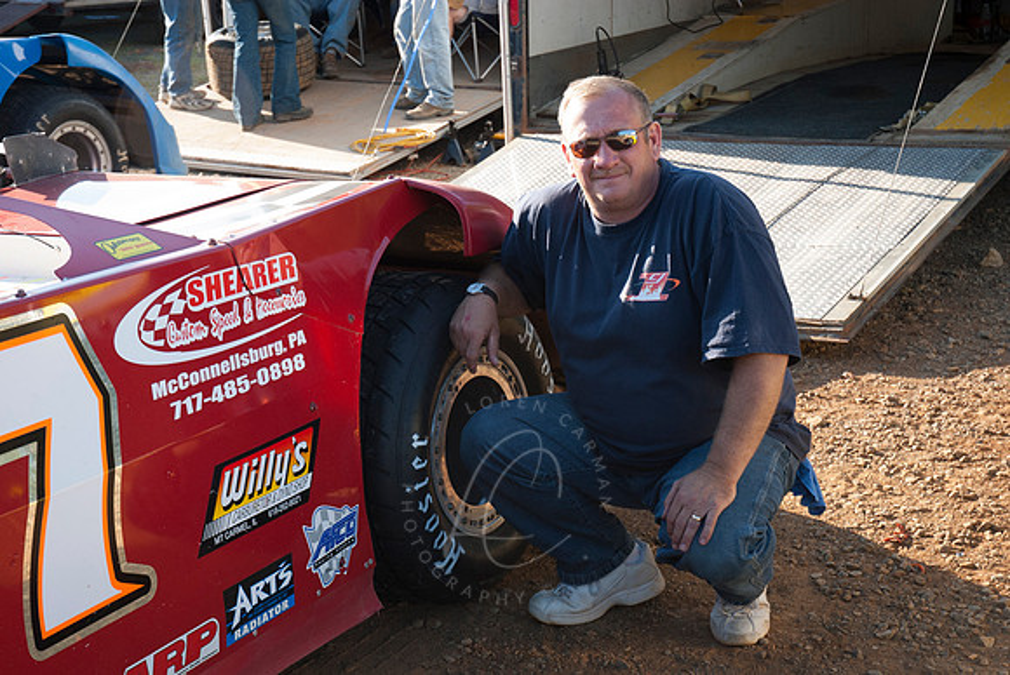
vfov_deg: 22.7
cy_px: 338
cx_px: 505
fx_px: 1685
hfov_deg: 33.4
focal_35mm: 60
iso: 320
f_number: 5.6
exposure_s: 1/250
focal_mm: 40
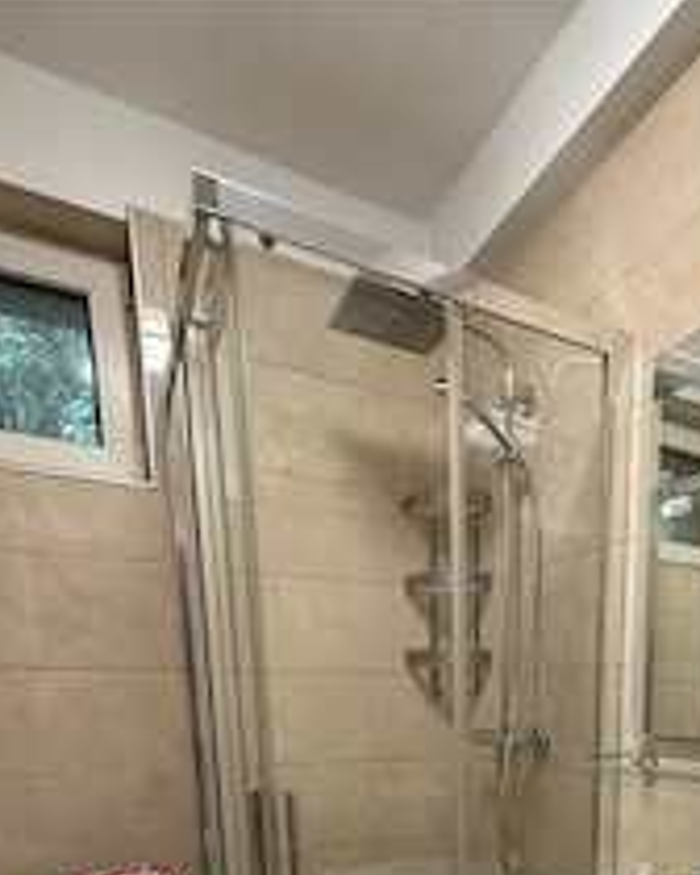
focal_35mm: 26
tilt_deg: -10.6
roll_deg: +0.6
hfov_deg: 52.7
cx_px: 517
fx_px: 673
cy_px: 829
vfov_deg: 54.8
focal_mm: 2.22
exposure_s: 1/100
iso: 320
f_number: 2.2
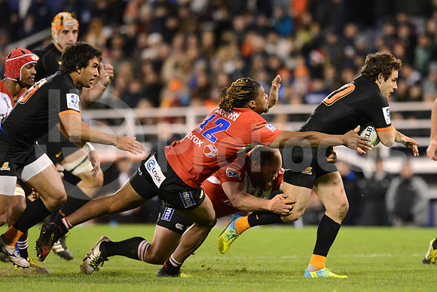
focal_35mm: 300
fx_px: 3642
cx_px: 218
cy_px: 146
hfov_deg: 6.9
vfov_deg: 4.6
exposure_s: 1/1250
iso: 4500
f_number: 2.8
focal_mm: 300
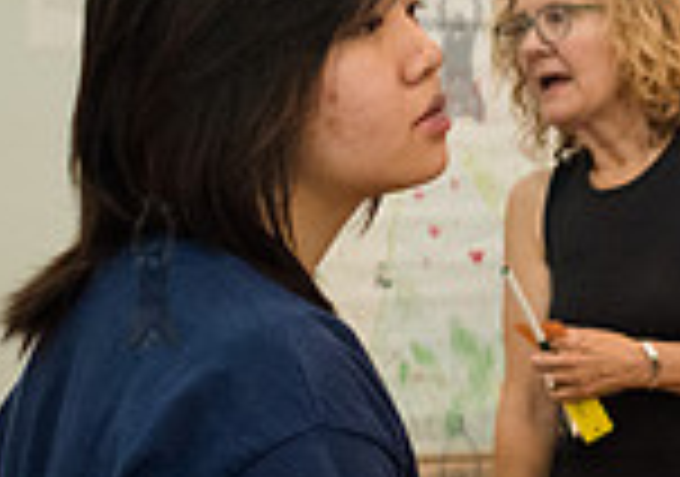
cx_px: 1129
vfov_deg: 10.1
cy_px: 270
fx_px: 2707
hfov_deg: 13.2
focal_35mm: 141
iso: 4000
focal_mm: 35
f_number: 4
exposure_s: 1/640
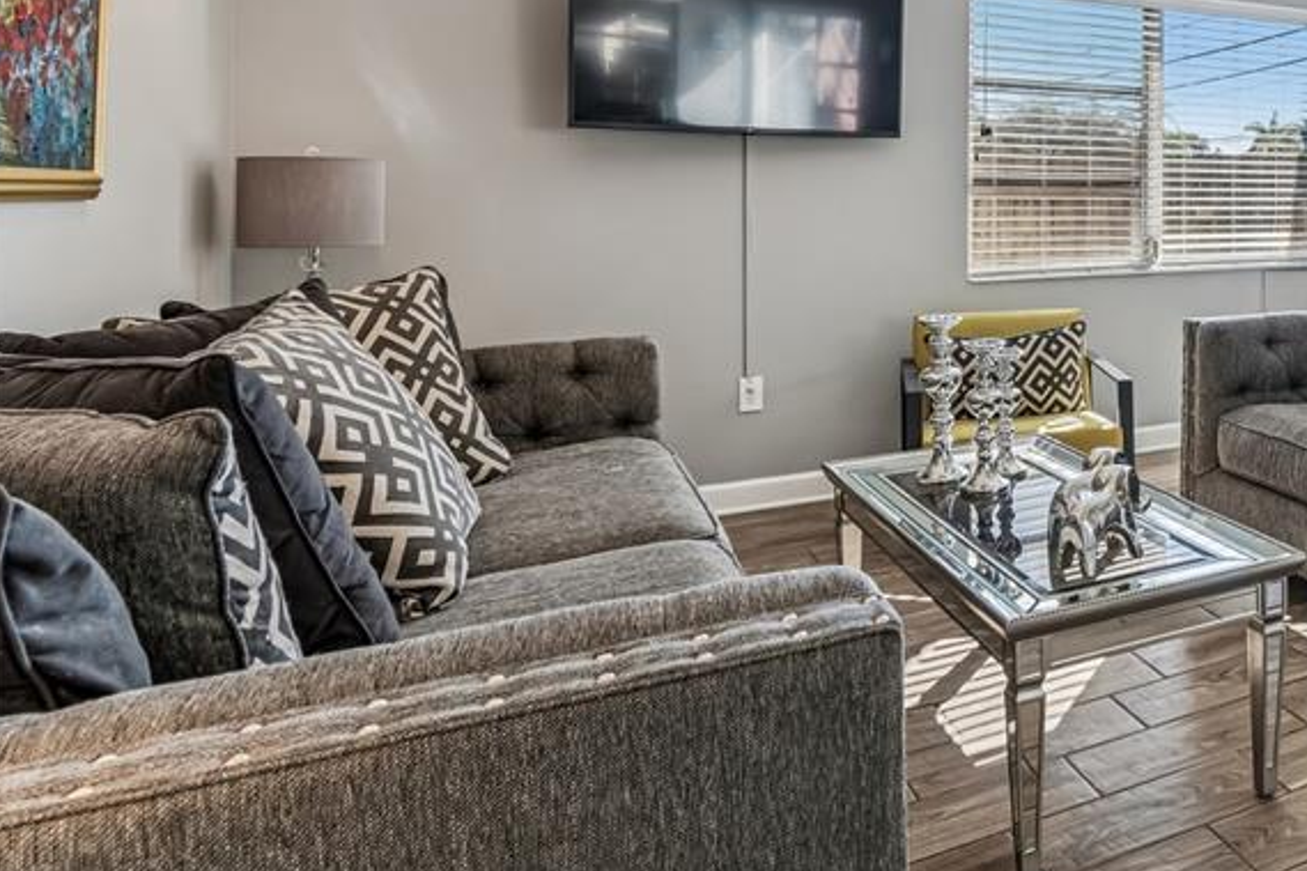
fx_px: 980
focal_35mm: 27
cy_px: 136
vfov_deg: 44.7
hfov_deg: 58.2
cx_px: 1165
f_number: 7.1
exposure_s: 1/20
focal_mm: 10
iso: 100
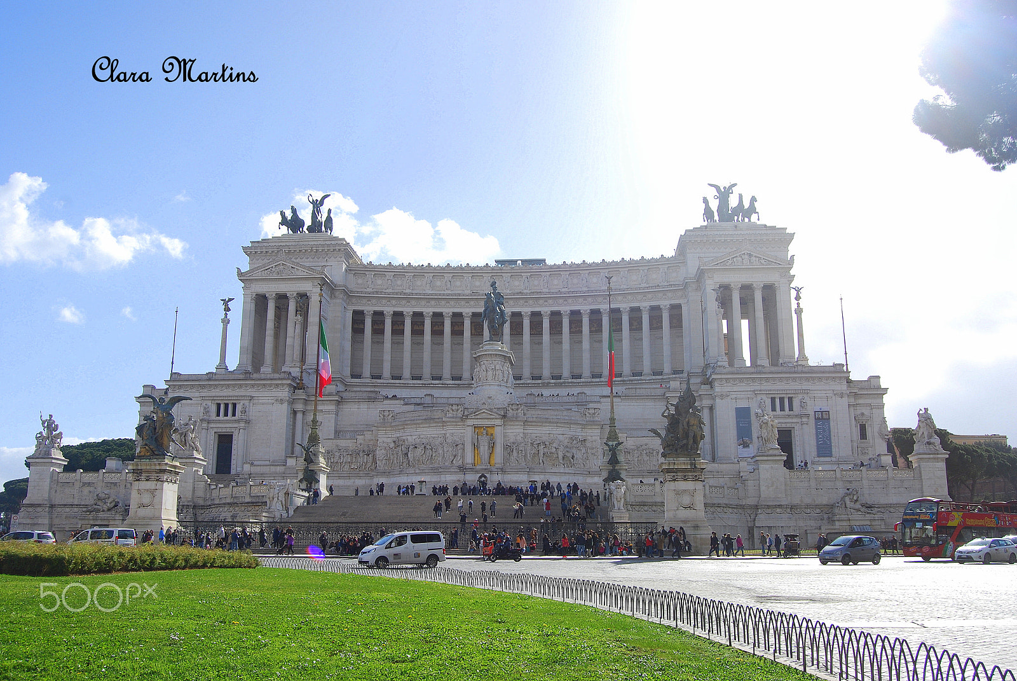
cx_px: 508
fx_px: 933
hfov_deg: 57.2
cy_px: 340
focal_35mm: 33
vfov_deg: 40.1
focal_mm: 22
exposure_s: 1/250
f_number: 8
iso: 100
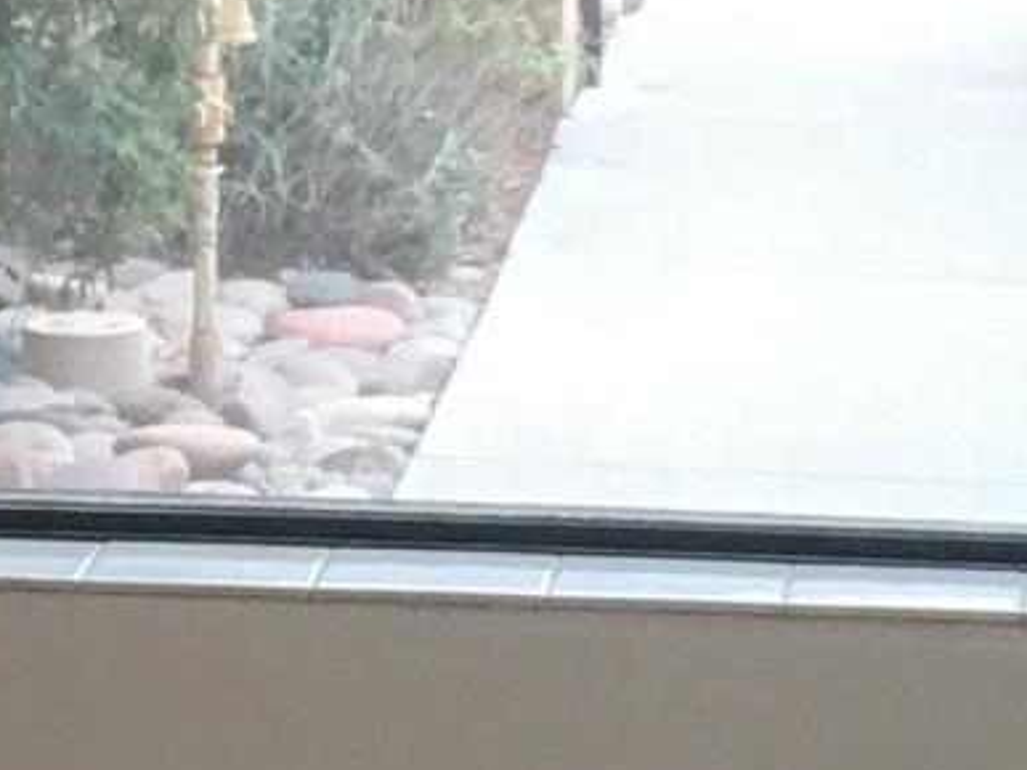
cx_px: 42
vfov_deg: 6.6
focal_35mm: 225
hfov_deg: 8.8
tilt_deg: -5.9
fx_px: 6673
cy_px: -114
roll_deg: -0.7
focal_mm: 4.15
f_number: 2.2
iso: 25
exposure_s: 1/30
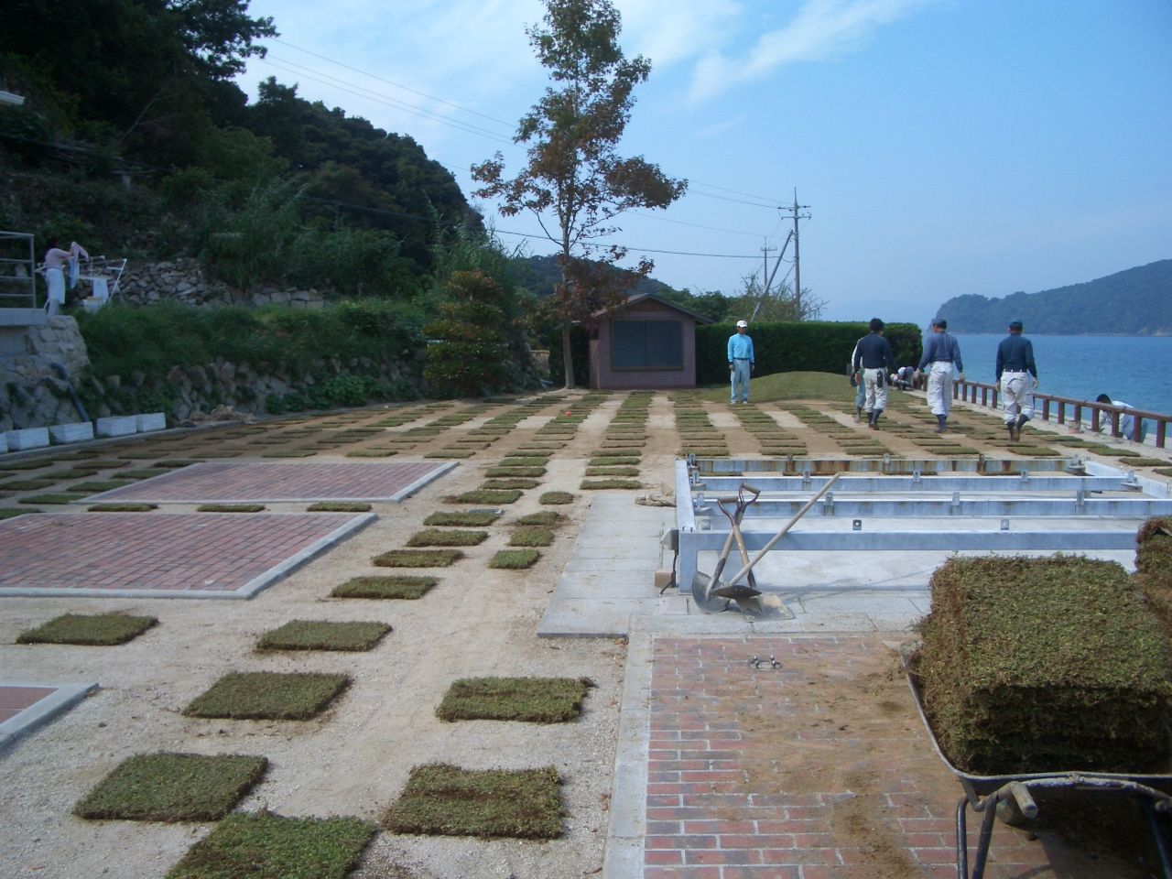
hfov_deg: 52.6
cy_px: 440
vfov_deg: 40.7
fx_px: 1185
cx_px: 586
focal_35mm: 35
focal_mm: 5.8
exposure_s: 1/400
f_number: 4.3
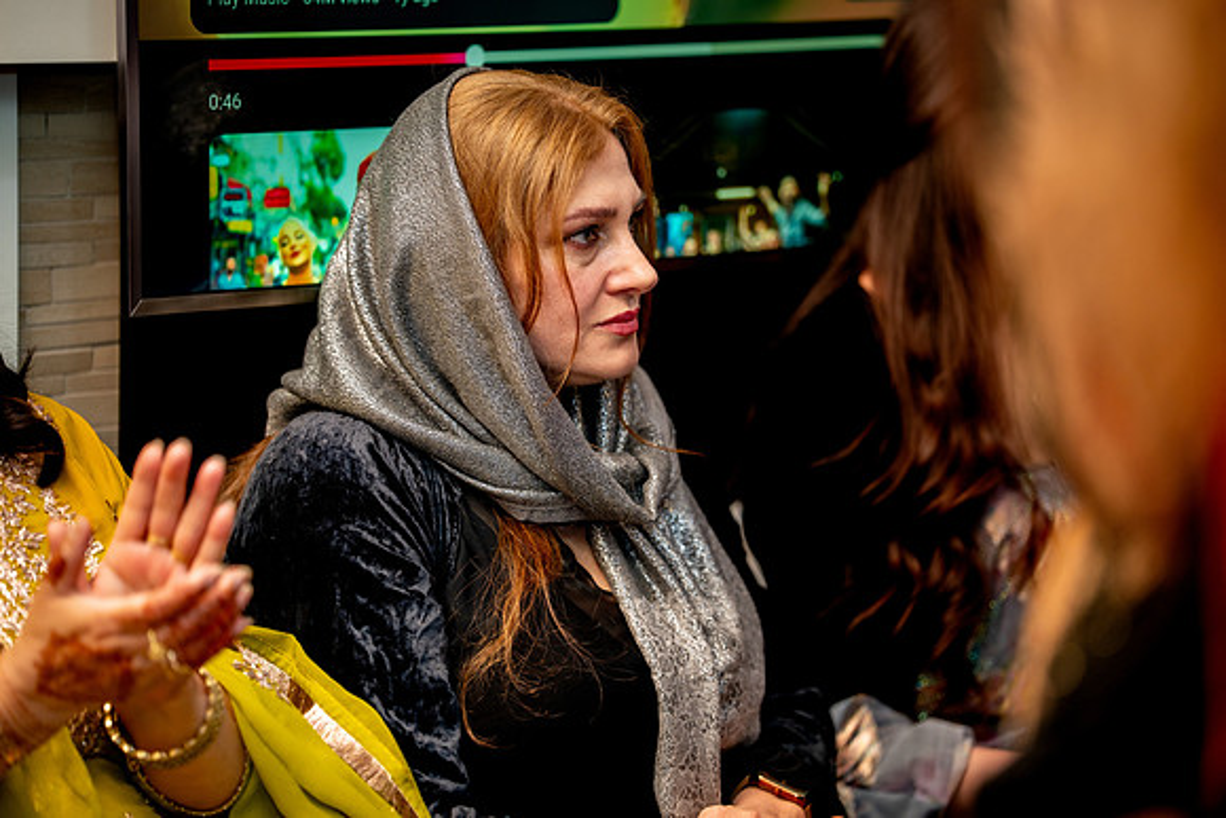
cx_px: 613
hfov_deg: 16.5
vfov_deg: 11.1
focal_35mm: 124
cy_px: 409
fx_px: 4224
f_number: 2
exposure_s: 1/200
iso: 800
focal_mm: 124
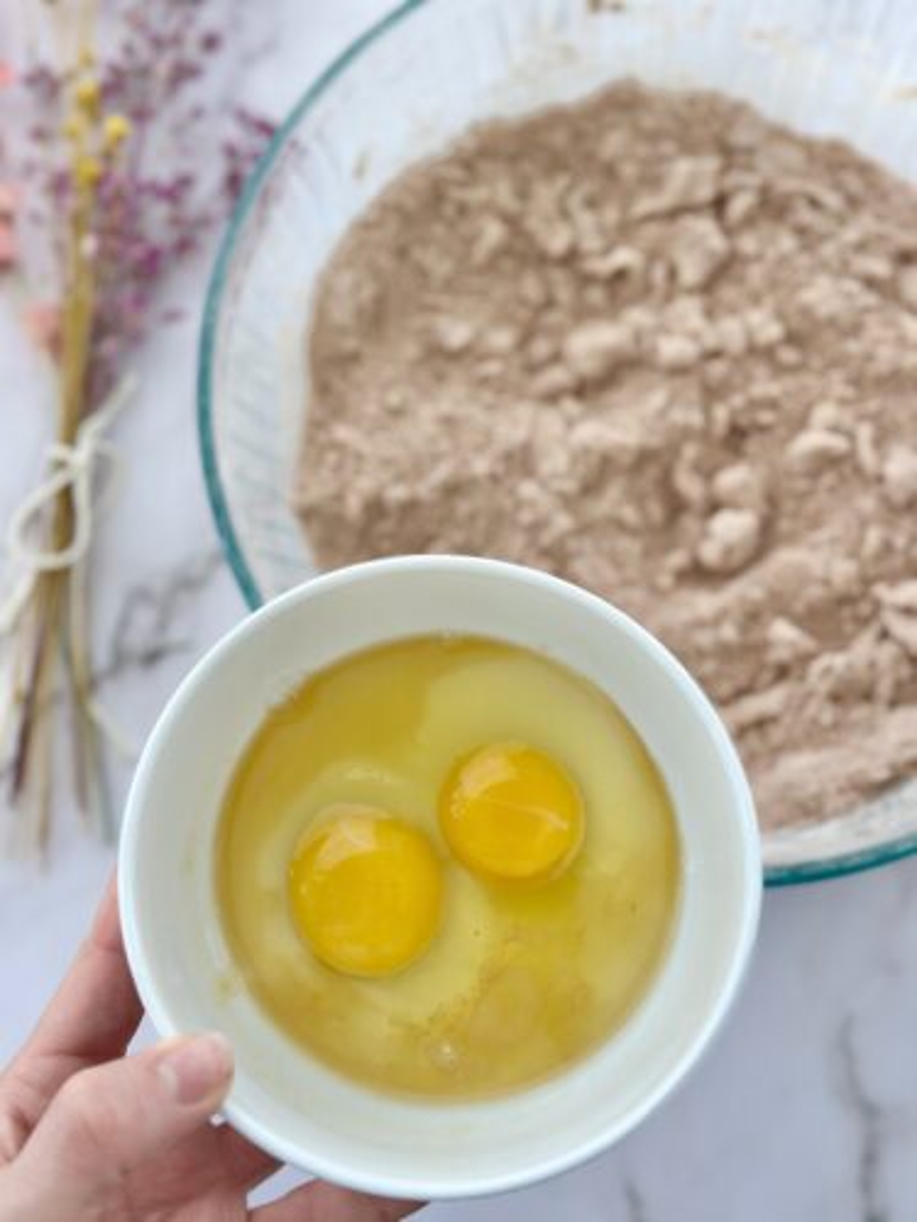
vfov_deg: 39.7
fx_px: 1695
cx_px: 458
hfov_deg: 30.3
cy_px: 611
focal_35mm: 48
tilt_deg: -79.4
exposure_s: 1/121
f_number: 1.78
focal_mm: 6.86
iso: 64
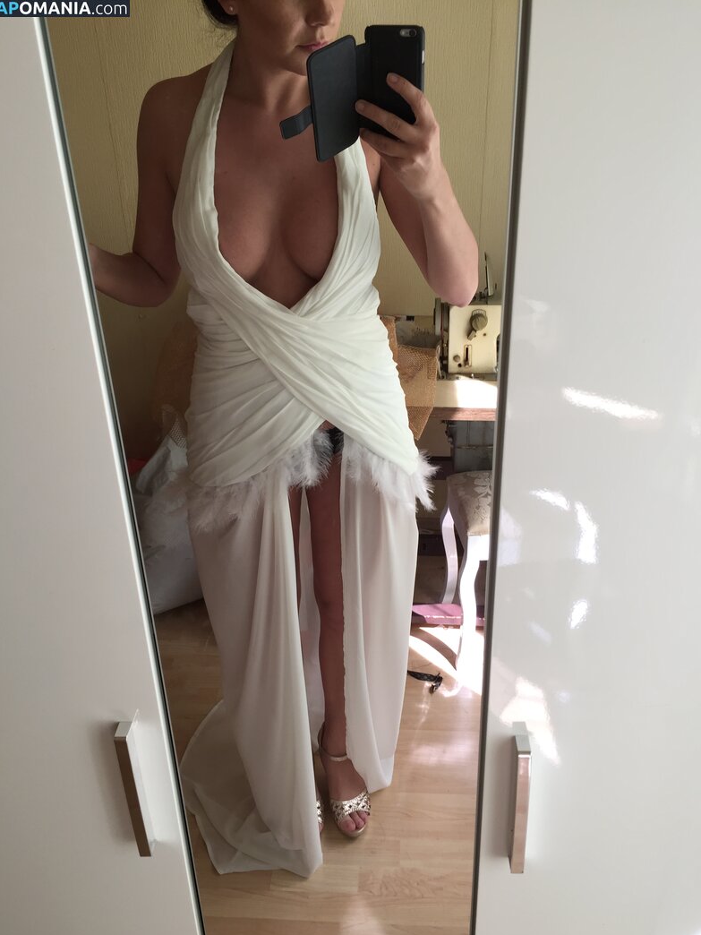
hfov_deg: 46.8
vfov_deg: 60.0
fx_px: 810
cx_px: 347
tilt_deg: -25.2
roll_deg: +1.2
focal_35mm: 30
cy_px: 483
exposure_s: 1/60
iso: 32
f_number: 2.2
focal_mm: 4.15
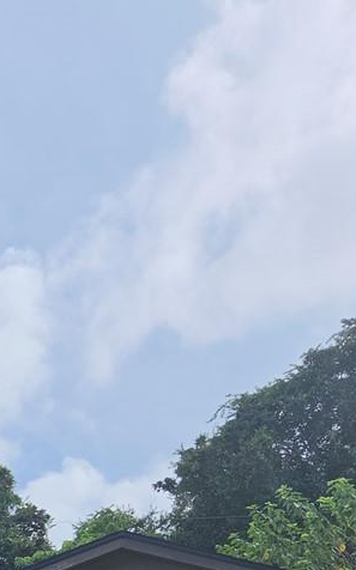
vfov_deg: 23.1
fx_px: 1274
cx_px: -360
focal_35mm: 82
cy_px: 690
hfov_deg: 13.6
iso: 80
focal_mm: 5.4
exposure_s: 1/1623
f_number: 1.8
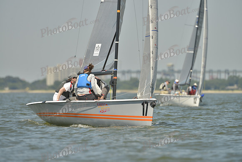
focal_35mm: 400
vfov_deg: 3.4
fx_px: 2689
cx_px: 121
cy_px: 81
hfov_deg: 5.2
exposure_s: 1/1250
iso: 200
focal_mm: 400
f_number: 5.6
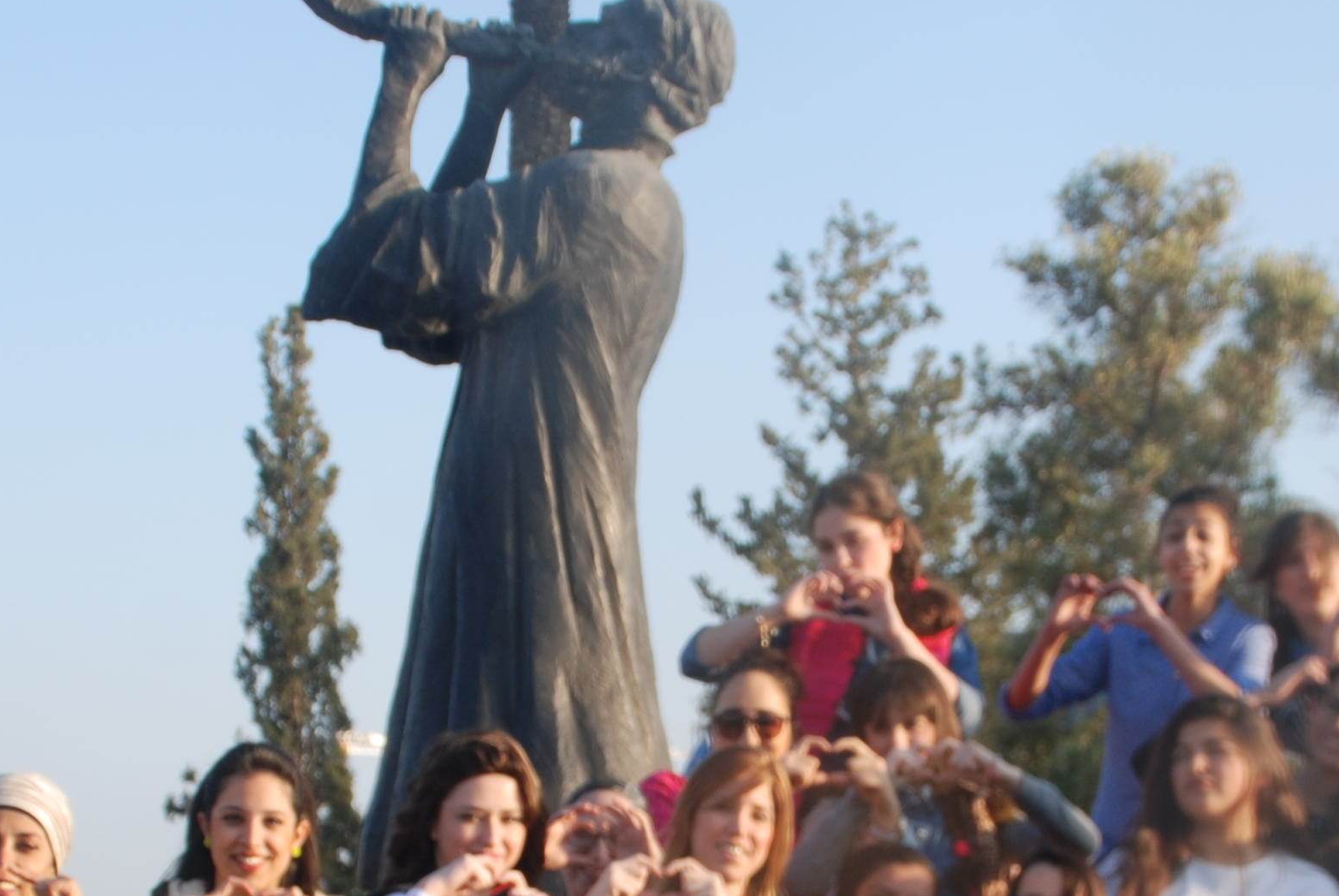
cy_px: 633
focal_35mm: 104
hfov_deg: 19.6
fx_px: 3873
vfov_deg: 13.2
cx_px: 592
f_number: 6.3
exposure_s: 1/160
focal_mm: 28
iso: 100
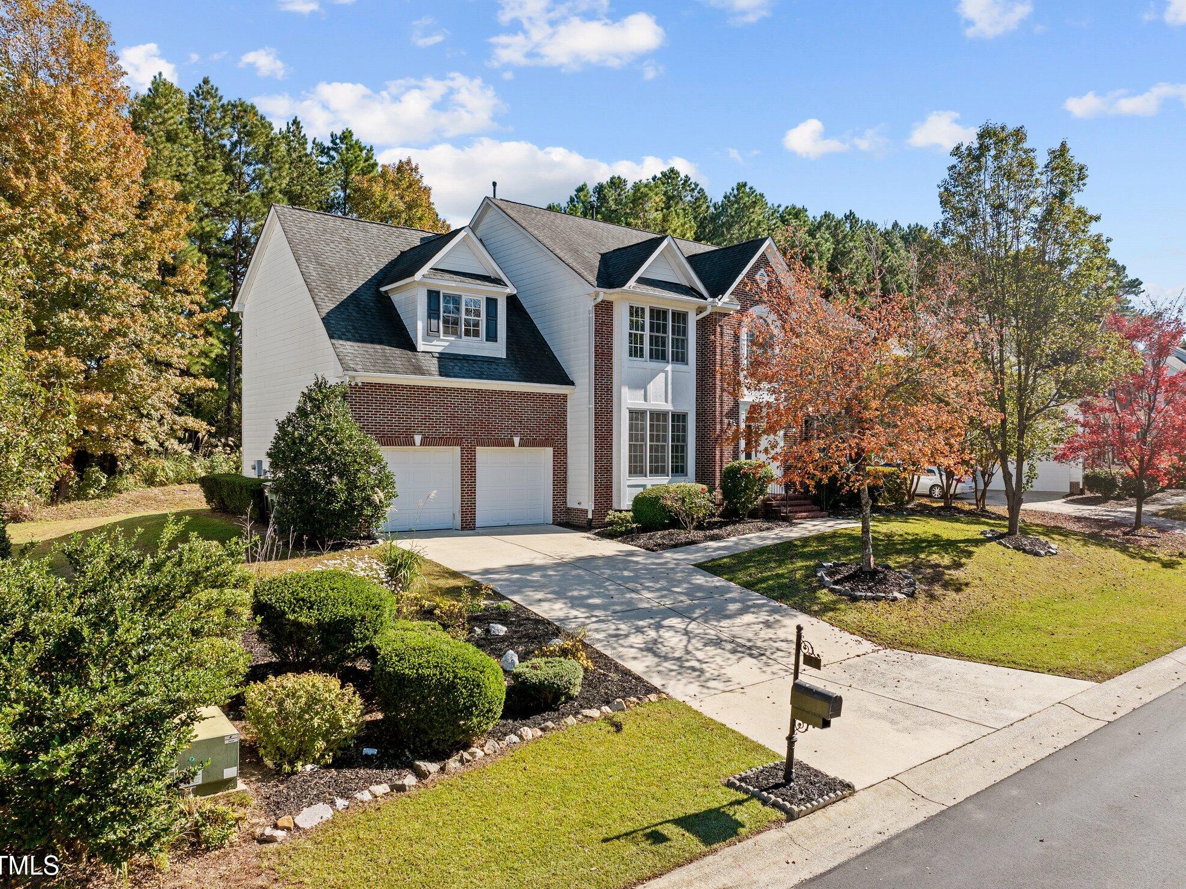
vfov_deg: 54.9
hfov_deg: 69.4
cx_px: 607
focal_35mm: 25
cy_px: 445
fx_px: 857
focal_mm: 12.29
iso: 130
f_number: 2.8
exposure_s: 1/200
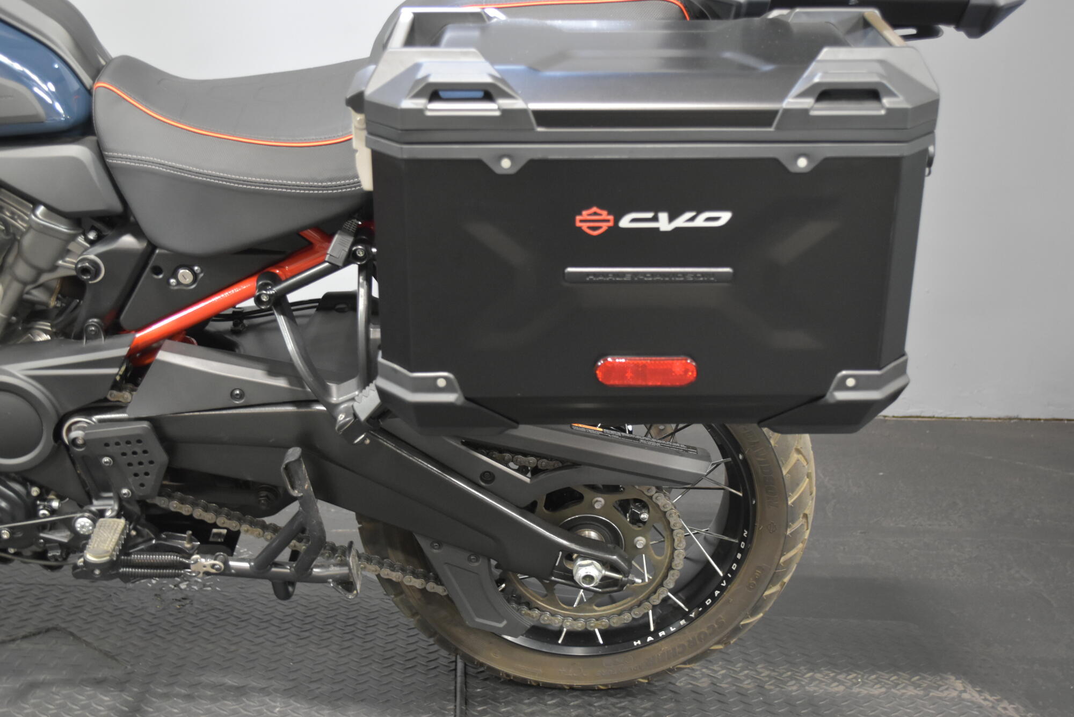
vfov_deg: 28.1
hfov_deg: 41.1
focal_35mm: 48
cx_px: 537
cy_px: 358
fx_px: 1432
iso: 1600
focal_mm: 32
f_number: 4.8
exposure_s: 1/8
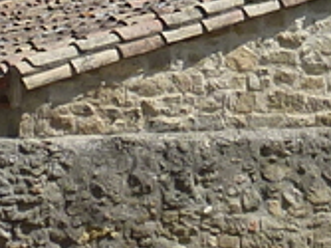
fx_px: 1720
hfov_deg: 10.9
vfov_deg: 8.0
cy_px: -202
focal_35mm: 180
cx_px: 353
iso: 80
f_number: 4.5
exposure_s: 1/400
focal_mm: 4.1
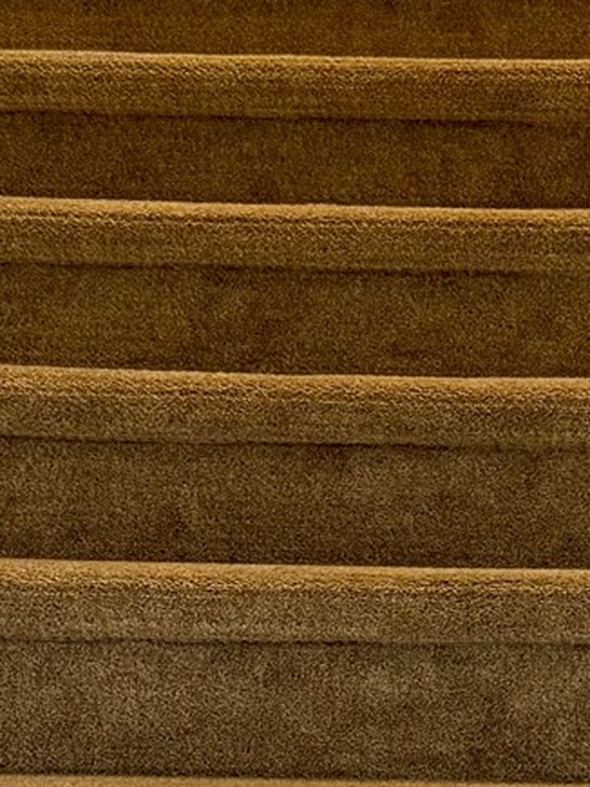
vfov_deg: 16.3
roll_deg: -0.8
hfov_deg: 13.0
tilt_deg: -10.9
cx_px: 498
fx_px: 2569
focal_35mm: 113
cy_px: 1095
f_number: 1.78
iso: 320
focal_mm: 6.76
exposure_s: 1/60
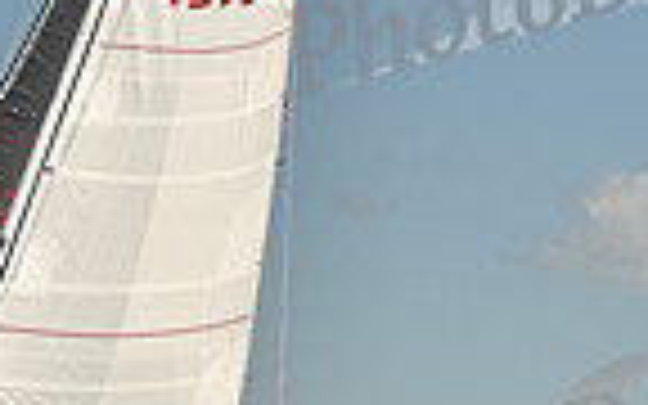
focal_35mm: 287
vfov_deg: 4.6
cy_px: 279
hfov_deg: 7.3
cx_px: 52
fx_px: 5068
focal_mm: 70
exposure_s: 1/800
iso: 250
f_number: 6.3
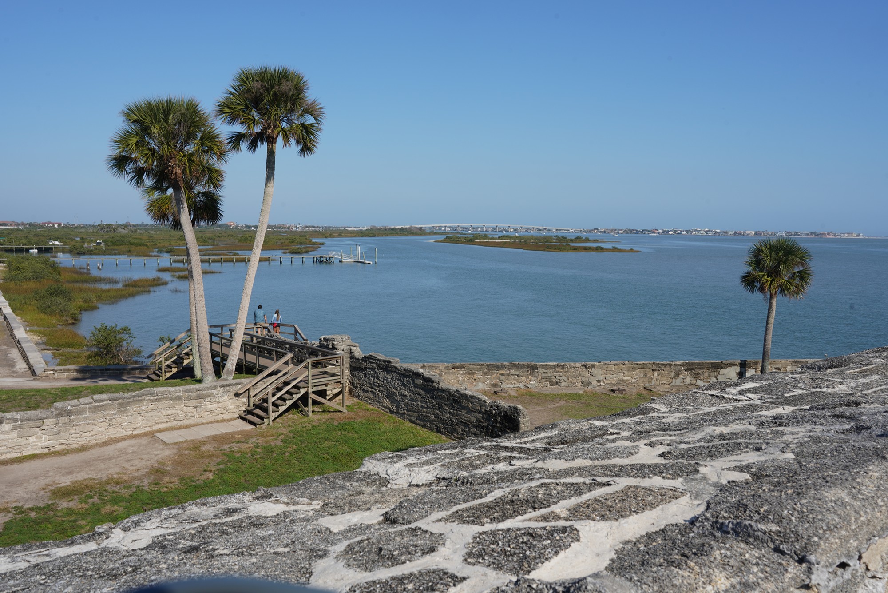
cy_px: 296
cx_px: 444
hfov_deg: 63.7
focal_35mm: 29
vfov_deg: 45.0
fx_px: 715
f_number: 16
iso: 100
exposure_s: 1/100
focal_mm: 29
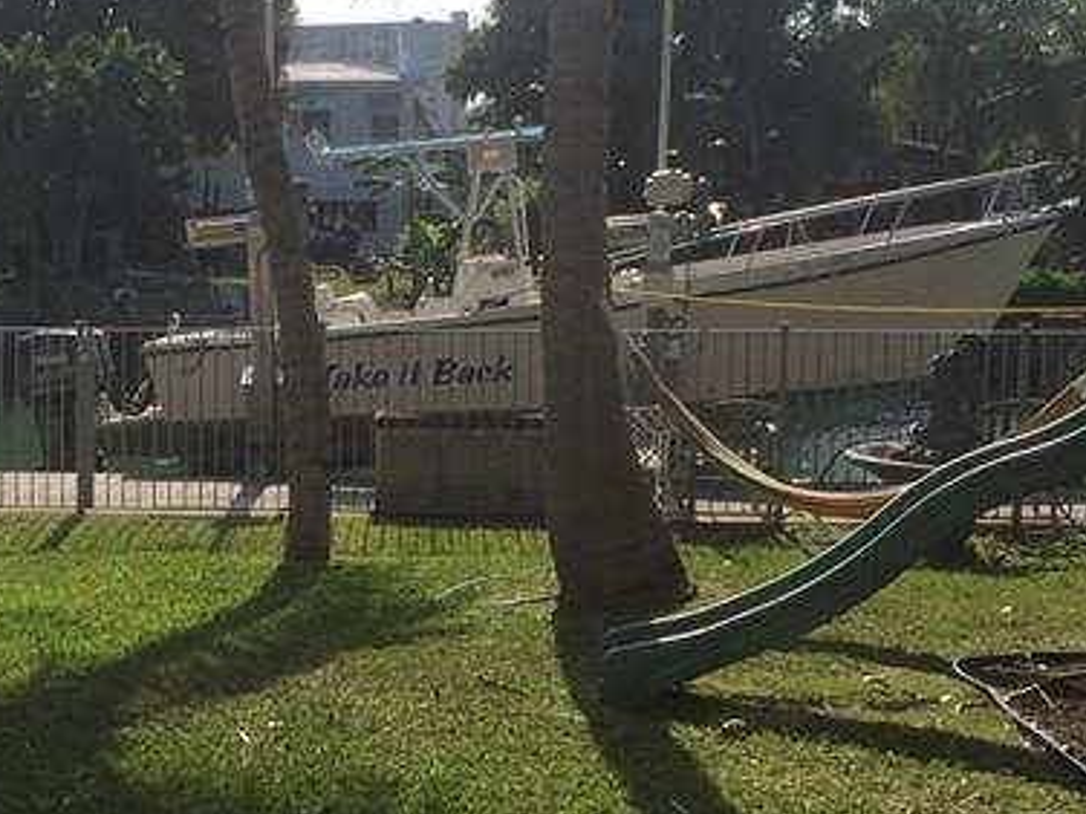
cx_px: 142
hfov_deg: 24.1
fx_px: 2478
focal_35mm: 79
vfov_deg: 18.6
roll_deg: +0.3
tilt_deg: -6.7
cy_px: 494
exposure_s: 1/2639
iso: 32
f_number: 2.2
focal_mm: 4.15
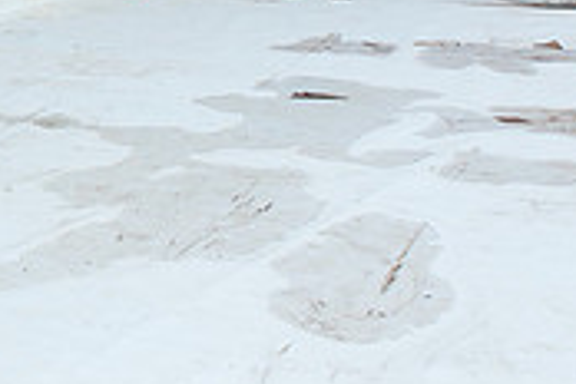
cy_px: -149
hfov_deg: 21.6
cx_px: -268
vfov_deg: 16.0
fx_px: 1280
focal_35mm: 80
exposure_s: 1/200
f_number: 14
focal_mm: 24
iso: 400
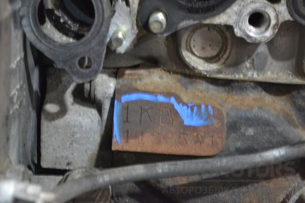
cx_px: 152
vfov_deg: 16.6
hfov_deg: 24.6
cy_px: 102
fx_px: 699
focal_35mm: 82
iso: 3200
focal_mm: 55
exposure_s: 1/10
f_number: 5.6
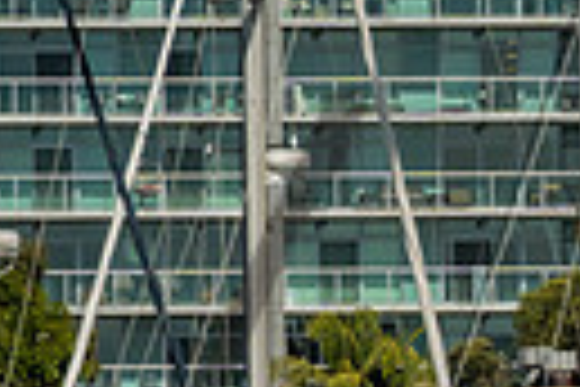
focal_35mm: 1101
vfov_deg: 1.2
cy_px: 672
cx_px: 1126
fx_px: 17737
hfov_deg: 1.9
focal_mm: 160
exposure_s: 1/500
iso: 250
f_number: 10
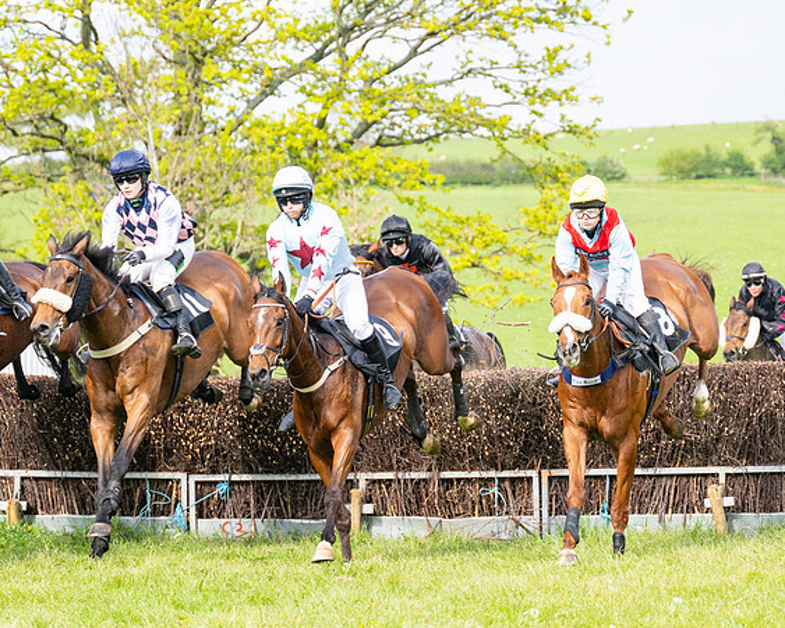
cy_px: 295
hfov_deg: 10.2
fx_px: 4387
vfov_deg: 8.2
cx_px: 397
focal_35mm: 189
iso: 400
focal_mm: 98
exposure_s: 1/1600
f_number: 4
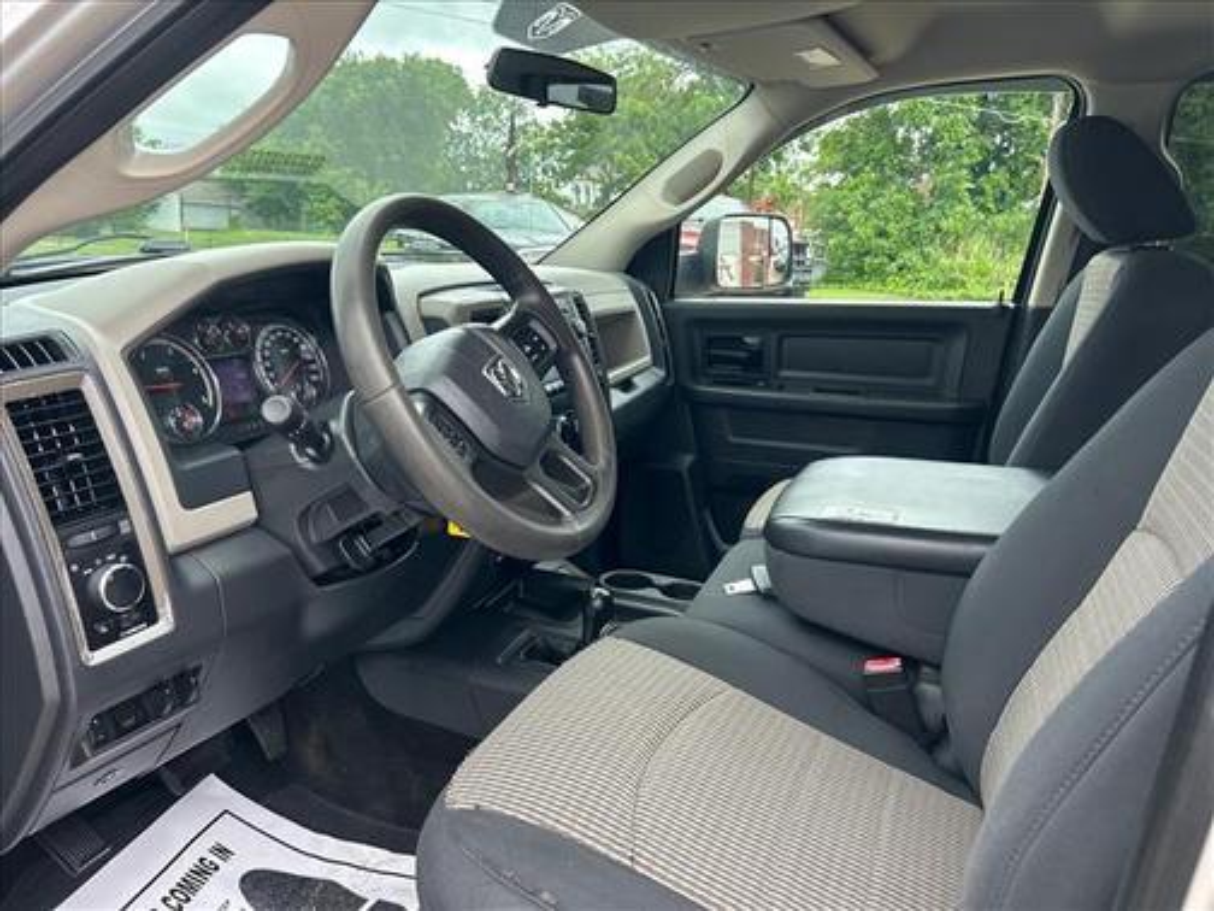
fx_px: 912
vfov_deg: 53.1
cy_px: 456
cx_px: 607
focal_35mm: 26
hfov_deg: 67.3
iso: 40
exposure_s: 1/259
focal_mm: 5.7
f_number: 1.5
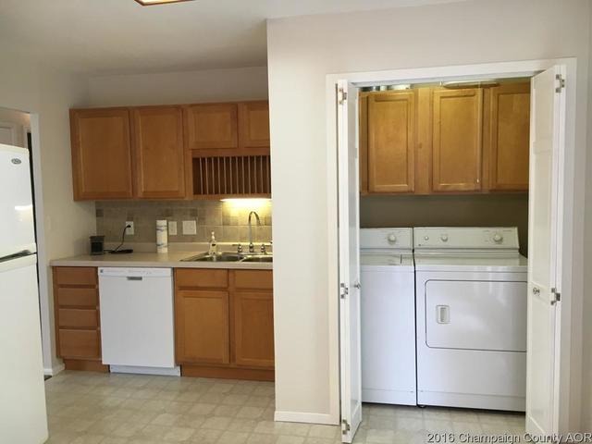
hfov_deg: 61.7
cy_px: 222
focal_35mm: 29
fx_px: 496
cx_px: 296
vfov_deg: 48.2
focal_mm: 4.15
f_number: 2.2
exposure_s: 1/30
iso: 64
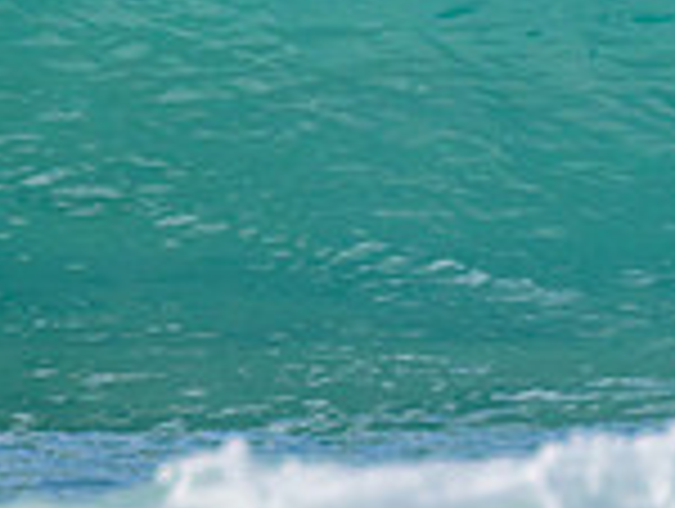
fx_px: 78963
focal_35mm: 4043
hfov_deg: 0.5
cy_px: -462
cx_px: 700
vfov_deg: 0.4
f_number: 11
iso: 720
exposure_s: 1/800
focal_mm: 800
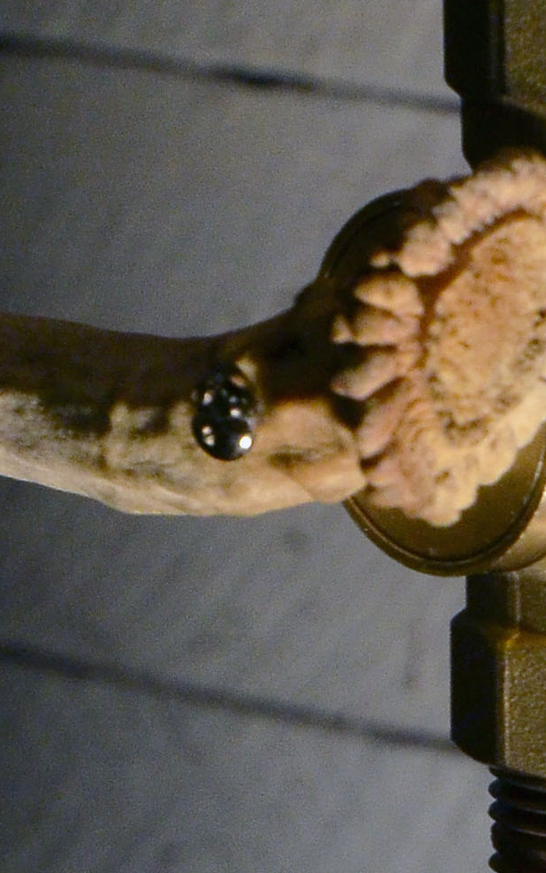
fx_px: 9519
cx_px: 525
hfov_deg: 3.3
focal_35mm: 400
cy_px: 537
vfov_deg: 5.3
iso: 1000
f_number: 7.1
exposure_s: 1/200
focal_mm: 52
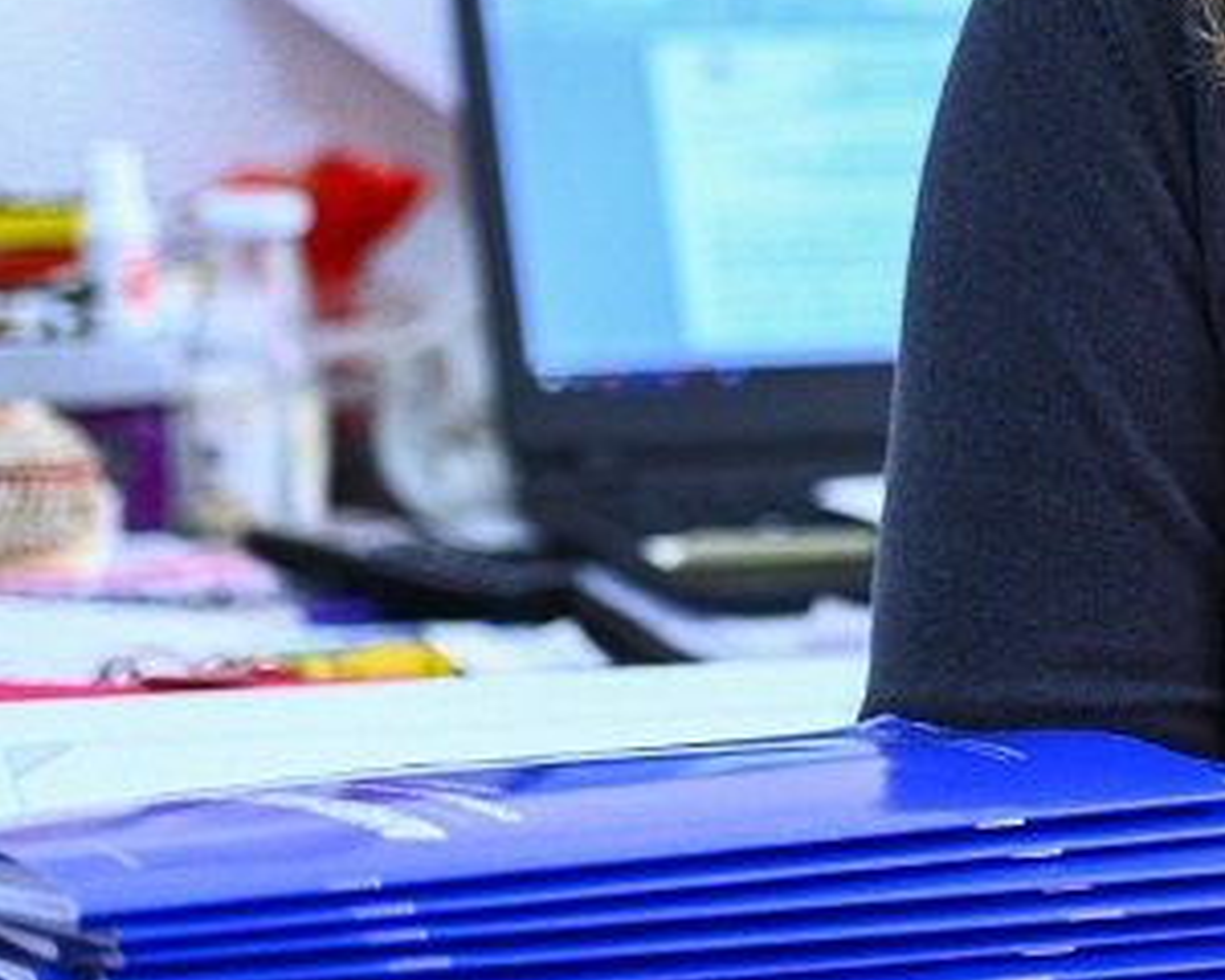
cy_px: 8
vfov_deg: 8.8
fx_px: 6345
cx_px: 1625
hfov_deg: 10.8
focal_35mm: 175
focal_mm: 70
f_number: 2.8
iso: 3200
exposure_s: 1/320
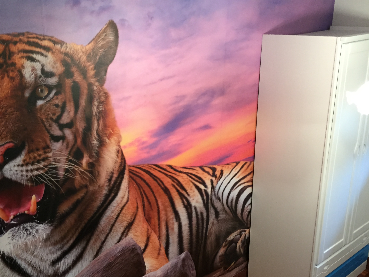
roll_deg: +1.1
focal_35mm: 39
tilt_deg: -20.6
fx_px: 416
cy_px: 151
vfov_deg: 36.8
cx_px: 127
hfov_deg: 47.2
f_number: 2.2
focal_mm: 4.15
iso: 200
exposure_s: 1/33
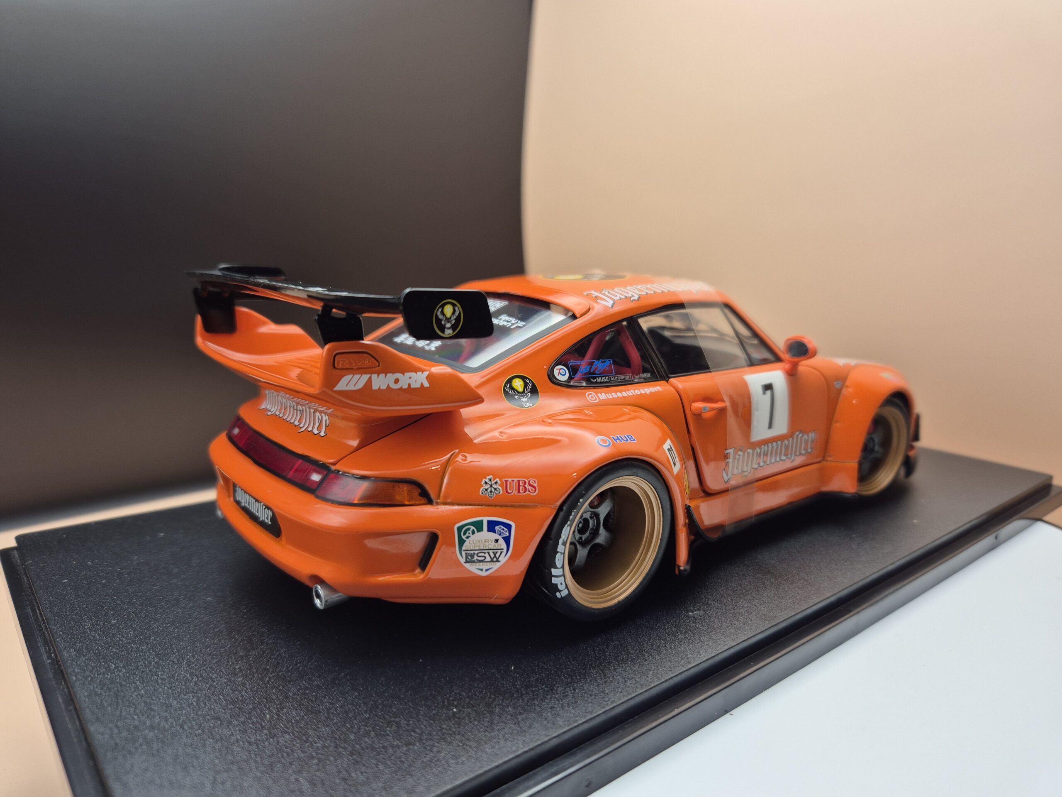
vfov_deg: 58.9
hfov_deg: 73.9
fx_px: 706
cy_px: 398
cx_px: 531
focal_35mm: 23
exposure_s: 1/136
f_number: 1.8
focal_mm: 5.4
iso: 40
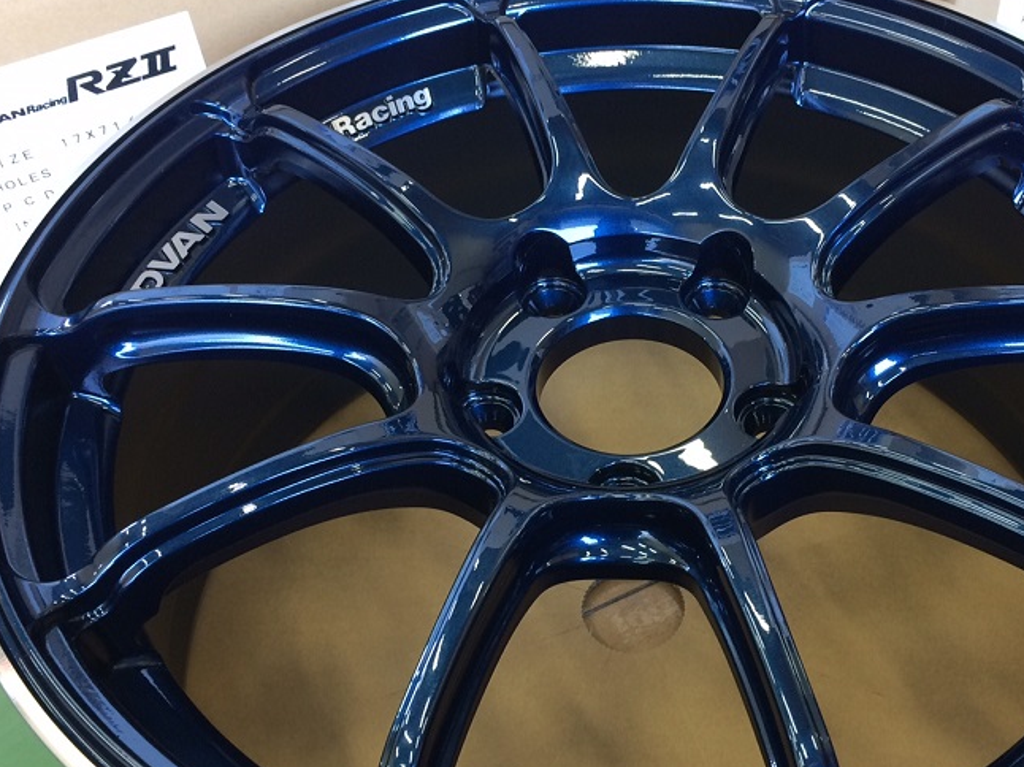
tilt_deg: -49.9
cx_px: 642
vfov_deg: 32.8
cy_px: 432
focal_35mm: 44
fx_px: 1301
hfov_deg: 42.6
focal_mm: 4.15
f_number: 2.2
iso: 64
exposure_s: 1/30
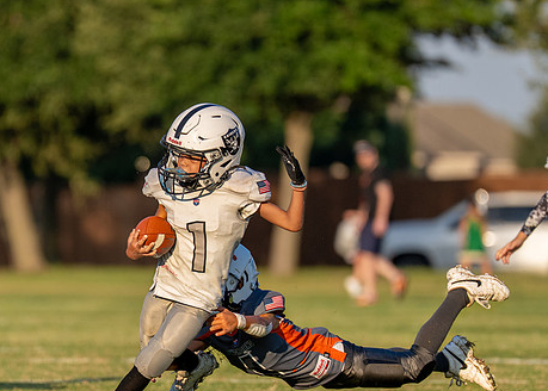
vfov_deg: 2.8
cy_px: 243
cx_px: 172
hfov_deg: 3.9
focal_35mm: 517
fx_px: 8048
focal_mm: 200
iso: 320
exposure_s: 1/3200
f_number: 2.8
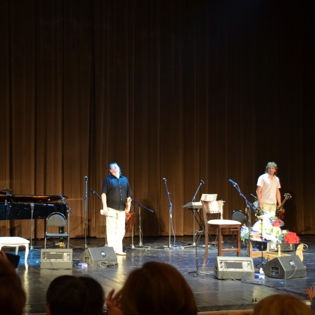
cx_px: 98
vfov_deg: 29.6
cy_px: 158
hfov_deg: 29.3
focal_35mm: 58
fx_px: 597
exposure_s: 1/30
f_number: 4.2
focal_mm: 30
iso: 1000
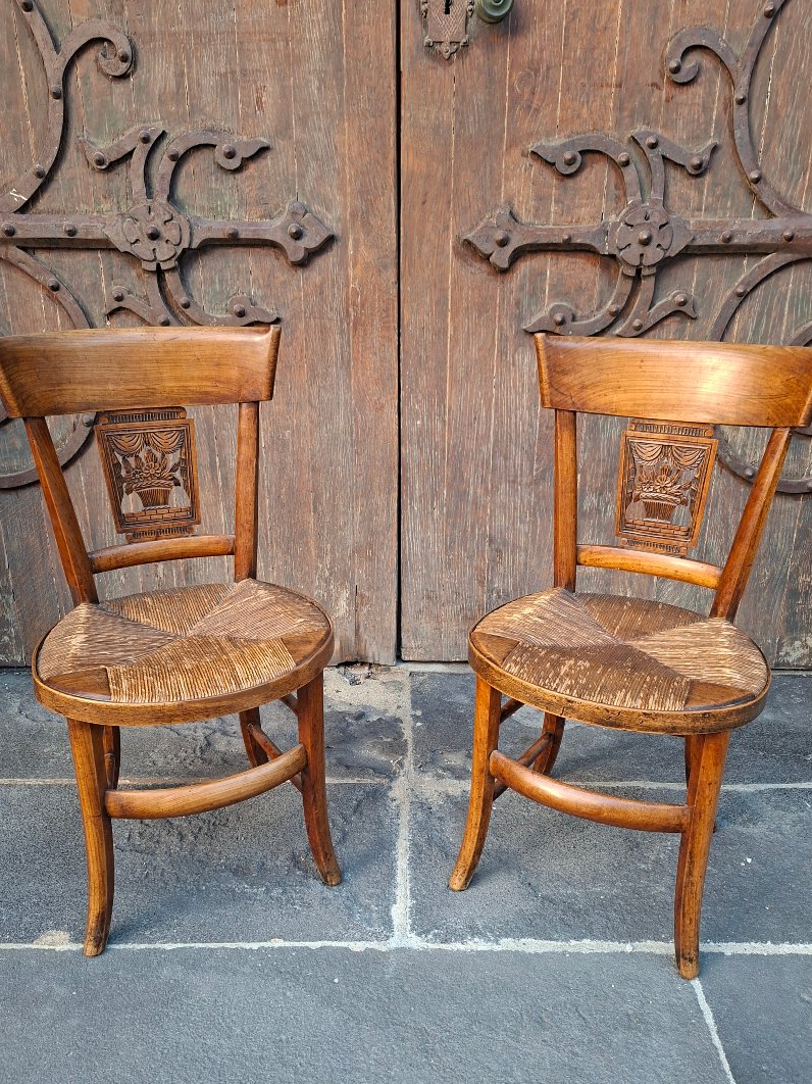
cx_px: 401
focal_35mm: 26
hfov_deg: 53.0
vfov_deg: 67.2
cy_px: 585
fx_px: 814
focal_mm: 5.54
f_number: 1.8
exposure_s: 1/50
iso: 200
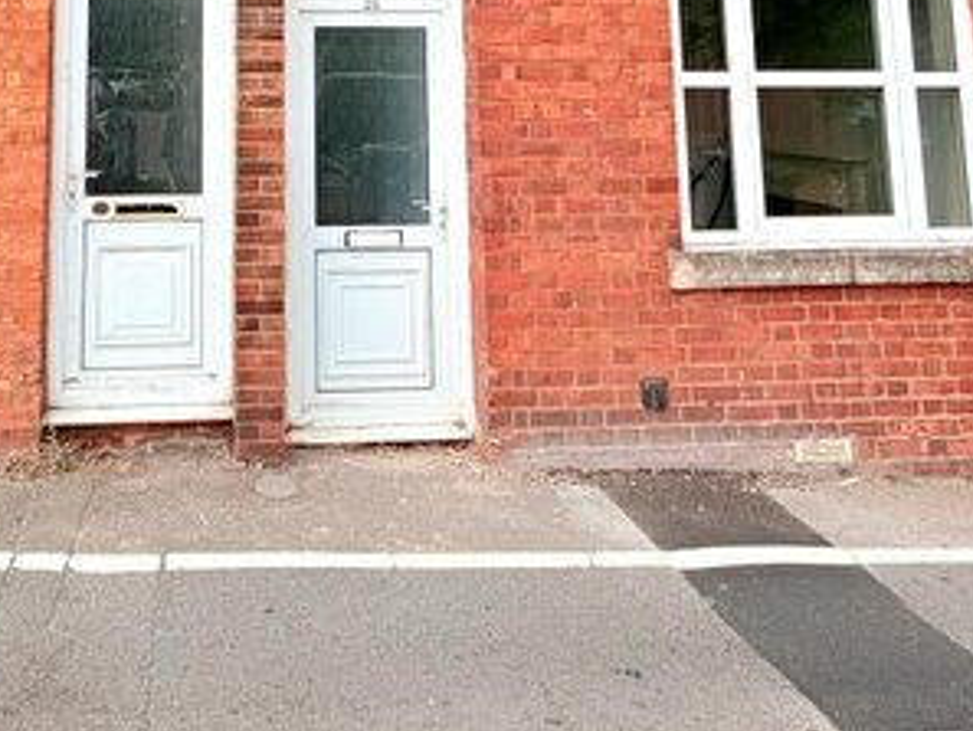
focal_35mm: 33
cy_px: -31
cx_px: 259
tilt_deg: +5.6
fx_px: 928
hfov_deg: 53.2
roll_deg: +1.3
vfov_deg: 37.5
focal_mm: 2.22
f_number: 2.2
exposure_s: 1/613
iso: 40
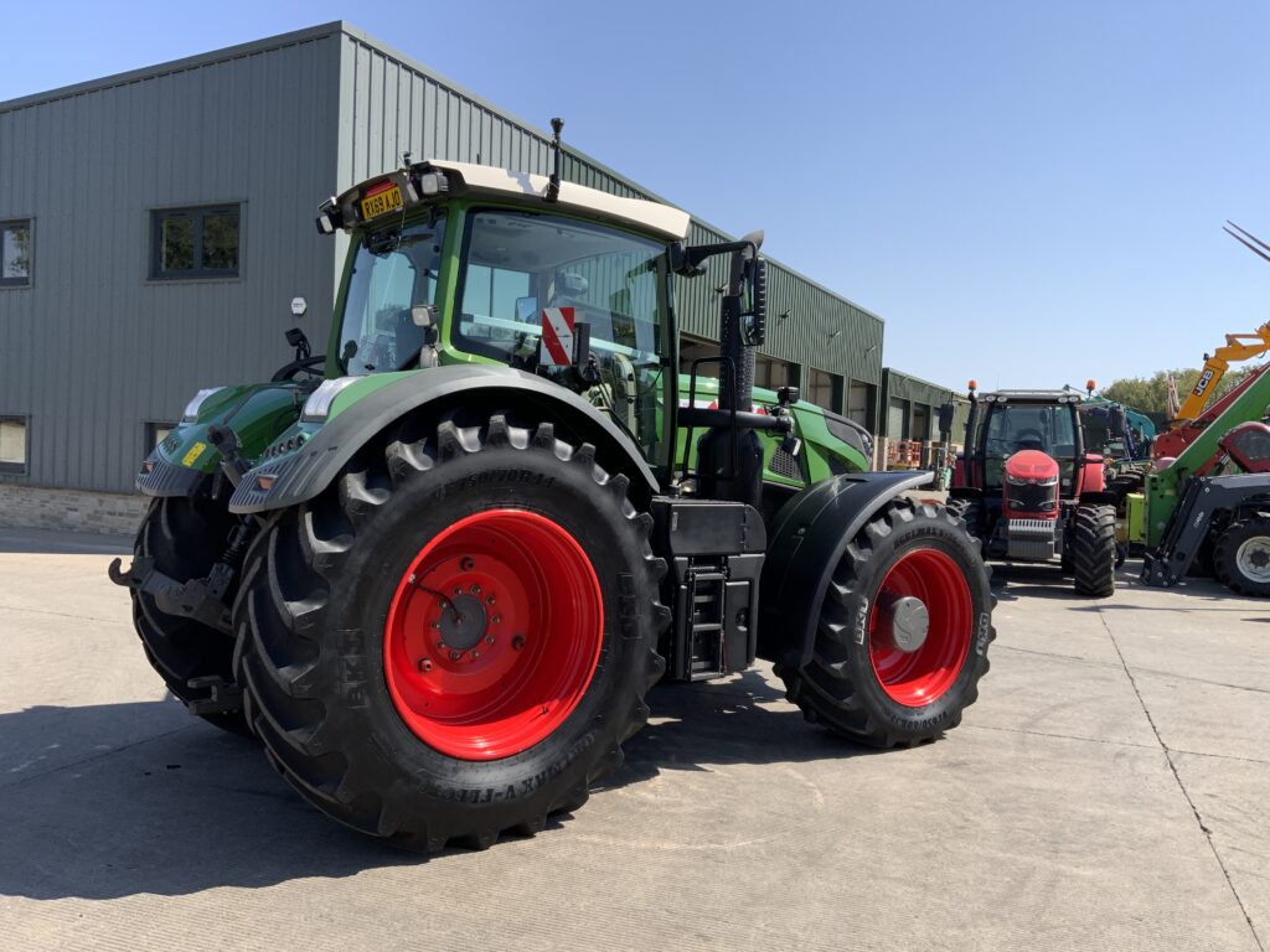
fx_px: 1064
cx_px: 635
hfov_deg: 61.7
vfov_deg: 48.2
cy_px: 476
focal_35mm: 29
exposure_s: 1/1342
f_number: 1.8
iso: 16
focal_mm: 3
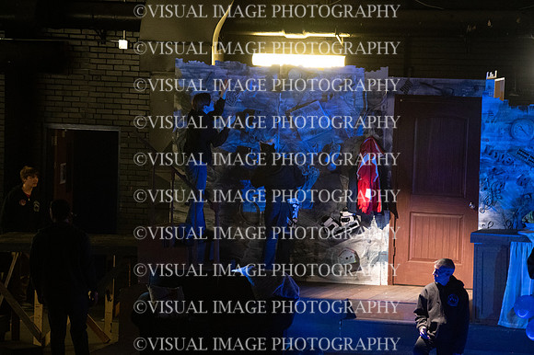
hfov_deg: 7.6
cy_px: 178
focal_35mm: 270
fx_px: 4003
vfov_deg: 5.1
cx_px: 267
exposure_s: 1/160
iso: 10000
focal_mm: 270
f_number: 6
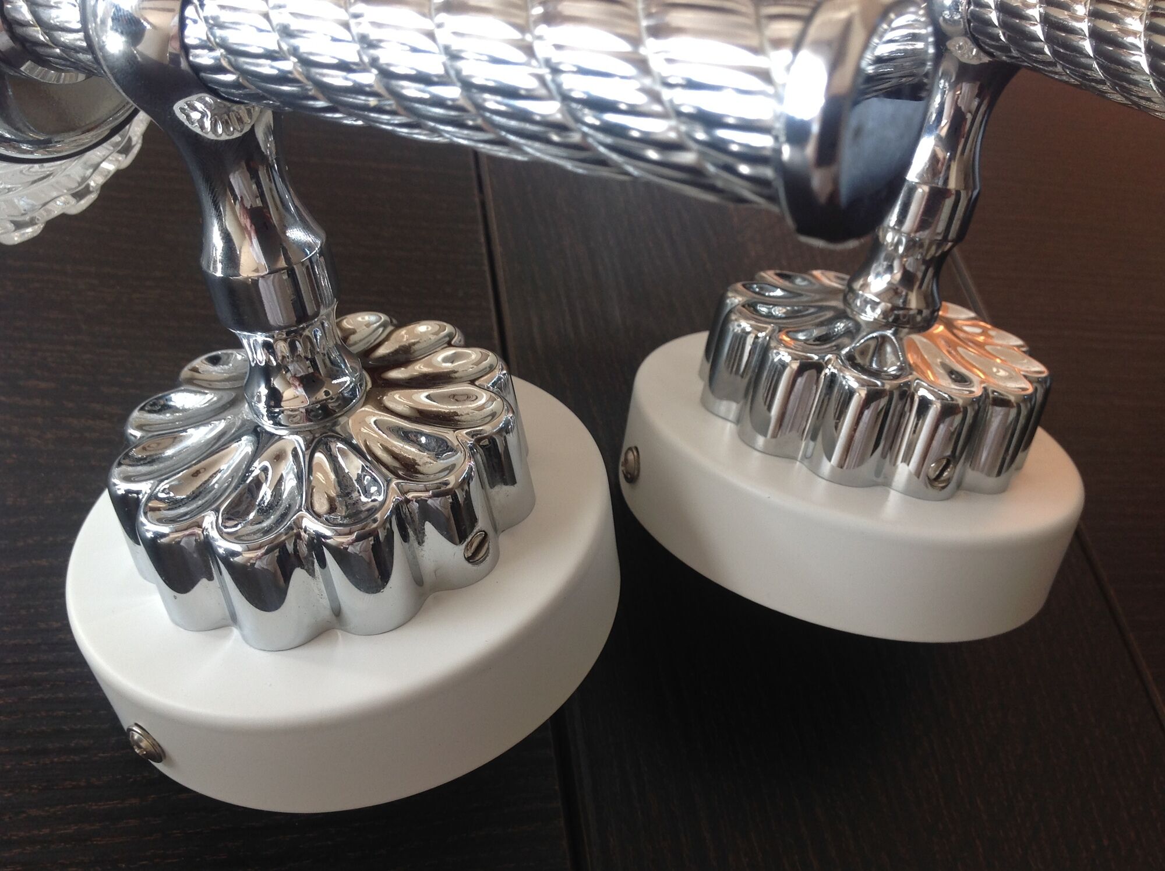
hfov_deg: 52.7
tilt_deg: -51.3
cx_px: 582
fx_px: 1176
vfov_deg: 40.6
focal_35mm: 35
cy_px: 436
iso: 50
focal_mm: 4.28
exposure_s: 1/60
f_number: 2.4
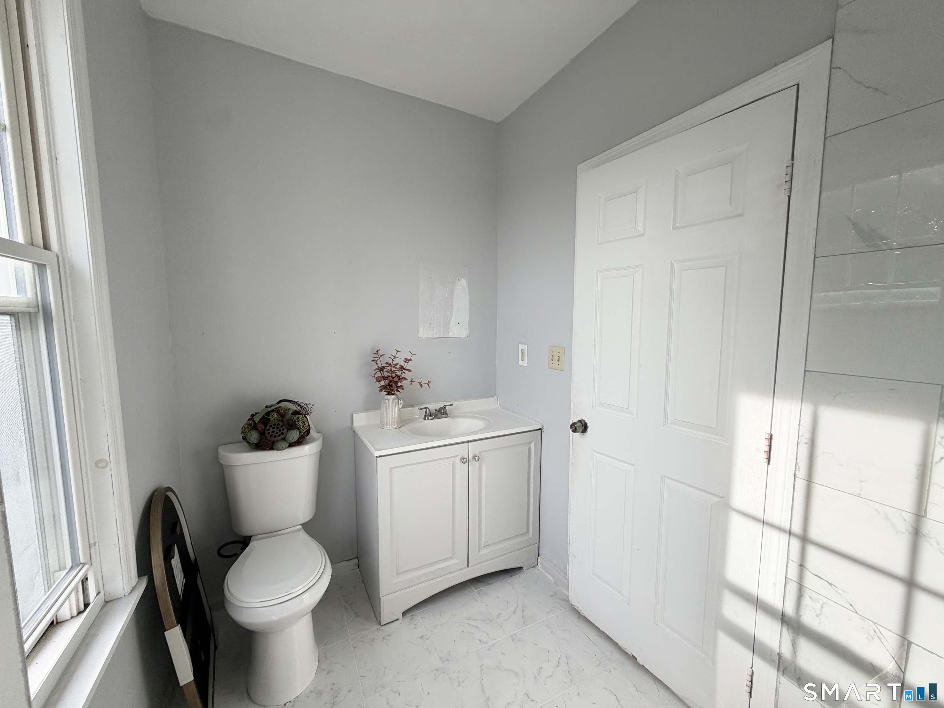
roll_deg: +0.2
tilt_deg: -5.9
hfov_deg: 102.1
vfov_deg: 85.7
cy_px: 354
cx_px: 472
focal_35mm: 14
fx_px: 382
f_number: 2.2
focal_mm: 2.22
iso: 40
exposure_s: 1/212
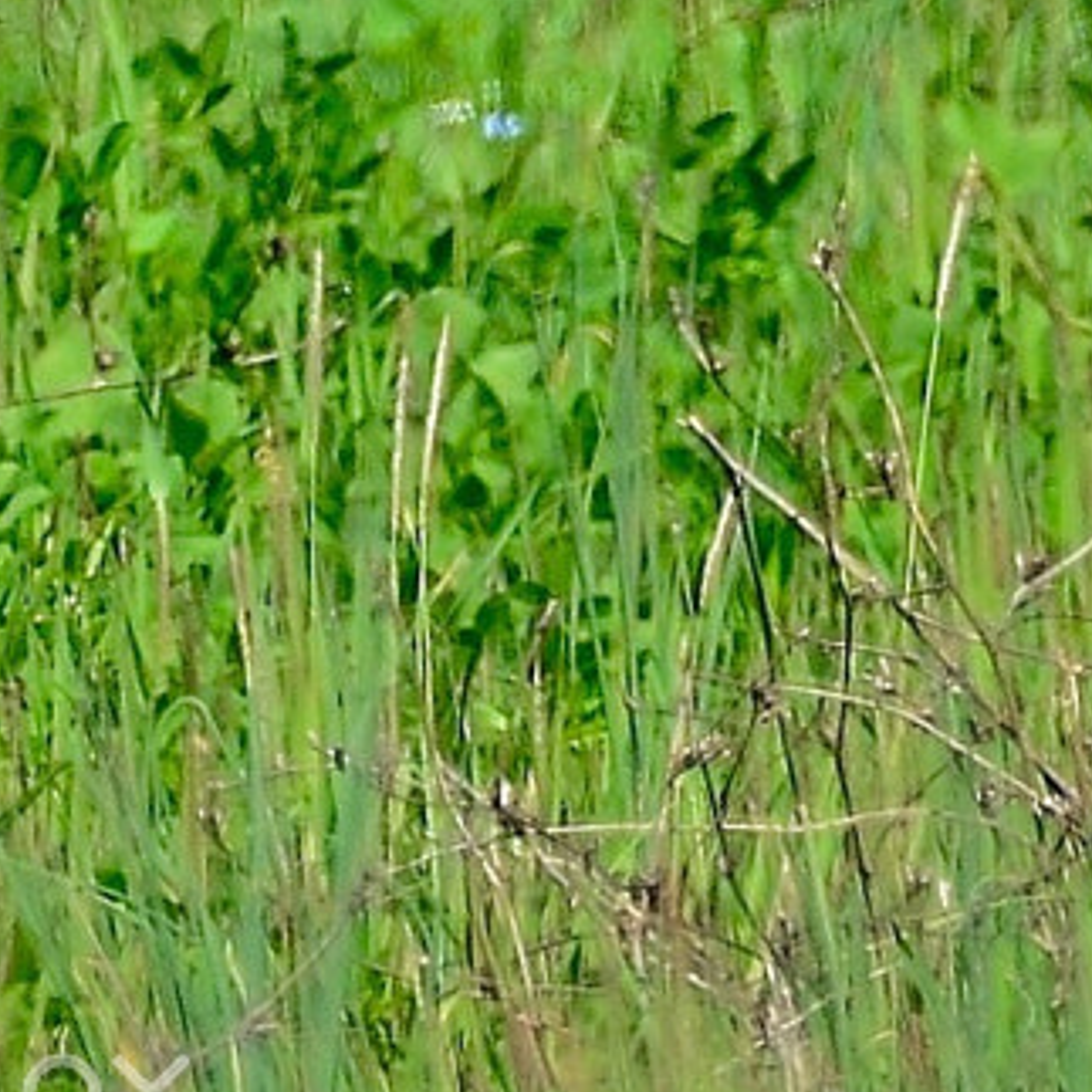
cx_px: 2056
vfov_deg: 0.5
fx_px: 135052
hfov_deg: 0.5
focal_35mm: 3784
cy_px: -216
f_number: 6.3
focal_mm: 600
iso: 320
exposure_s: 1/800
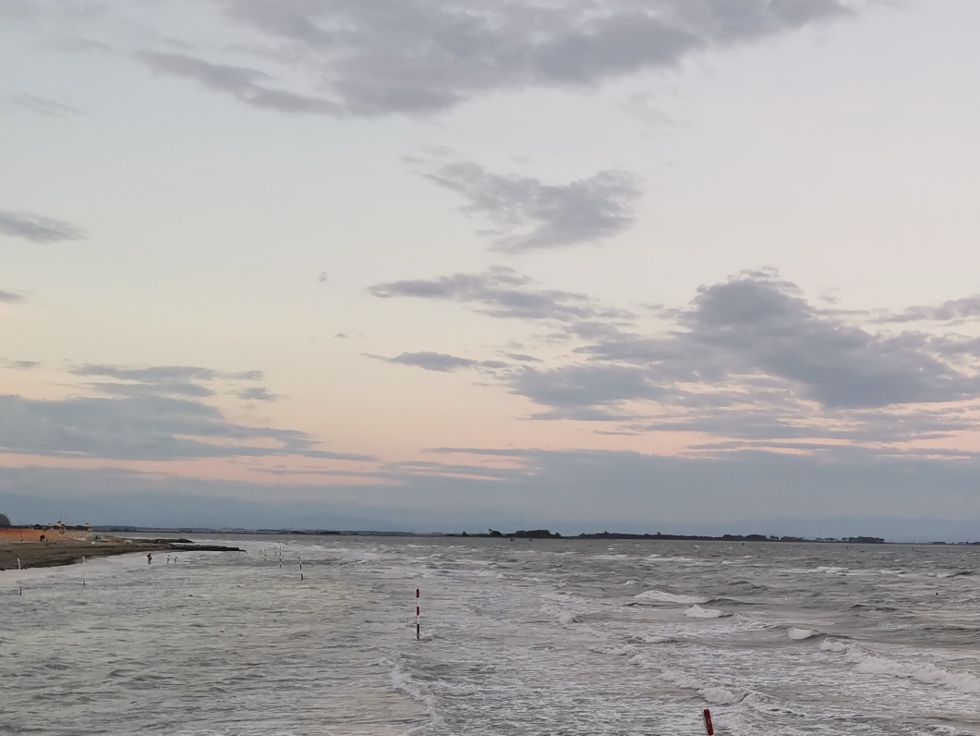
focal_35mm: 49
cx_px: 880
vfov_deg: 29.2
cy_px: 564
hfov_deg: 36.5
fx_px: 1387
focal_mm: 4.75
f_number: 1.8
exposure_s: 1/100
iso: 125
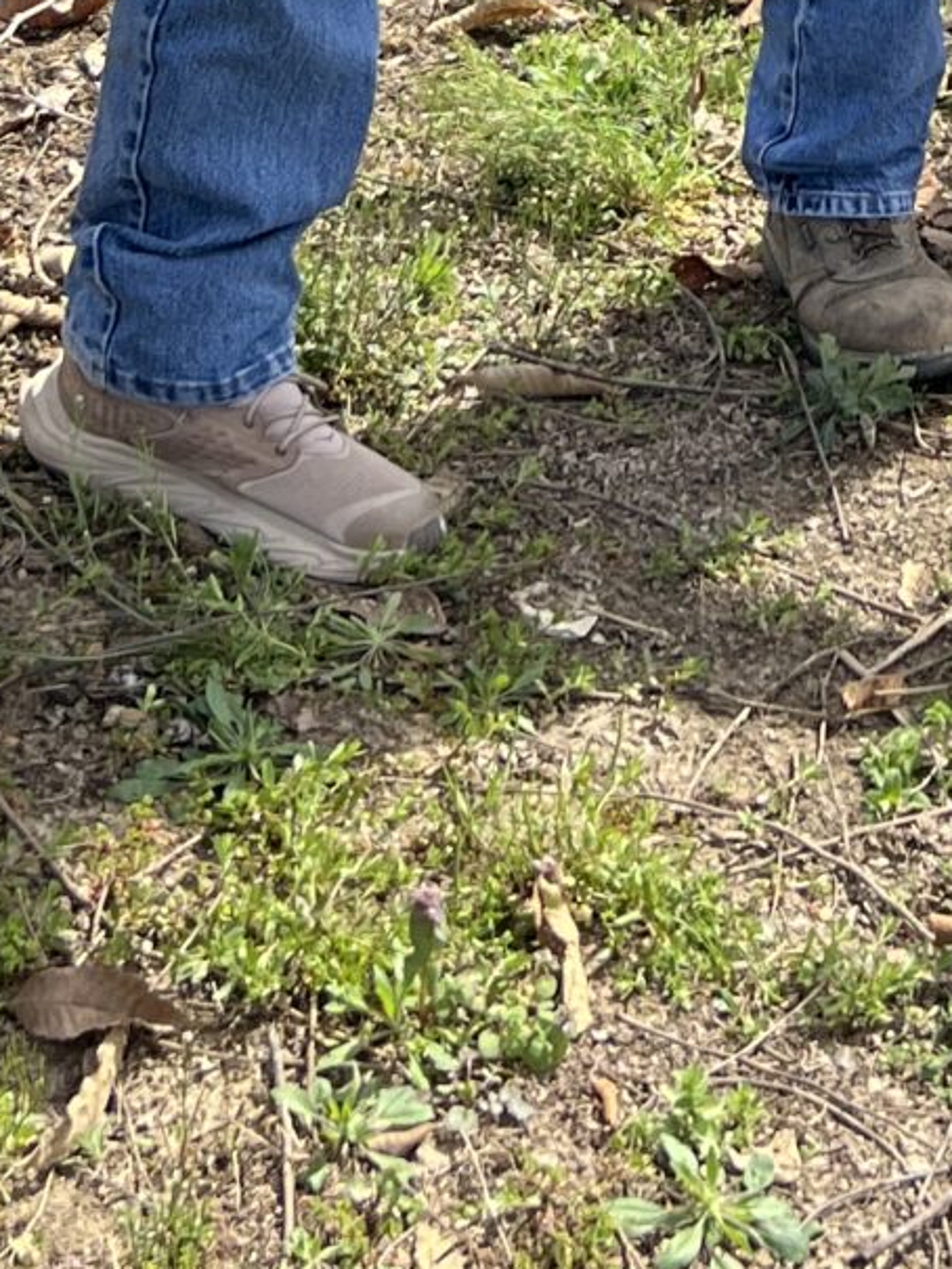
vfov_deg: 15.9
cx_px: 1009
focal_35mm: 110
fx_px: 4032
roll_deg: +0.4
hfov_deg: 13.2
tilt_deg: -13.0
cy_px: -833
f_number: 1.5
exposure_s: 1/1751
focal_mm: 5.7
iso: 50
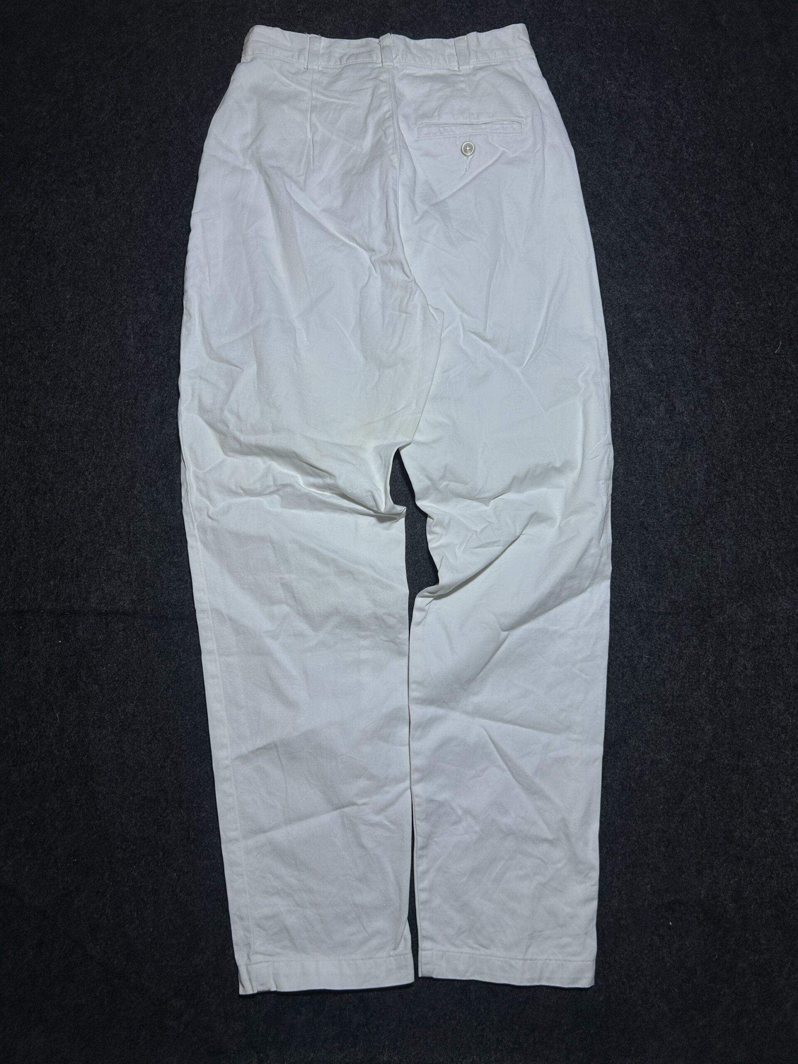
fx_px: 799
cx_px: 399
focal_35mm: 26
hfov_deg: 53.1
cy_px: 532
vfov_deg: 67.3
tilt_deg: -59.4
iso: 50
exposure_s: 1/410
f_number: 1.5
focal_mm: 5.7
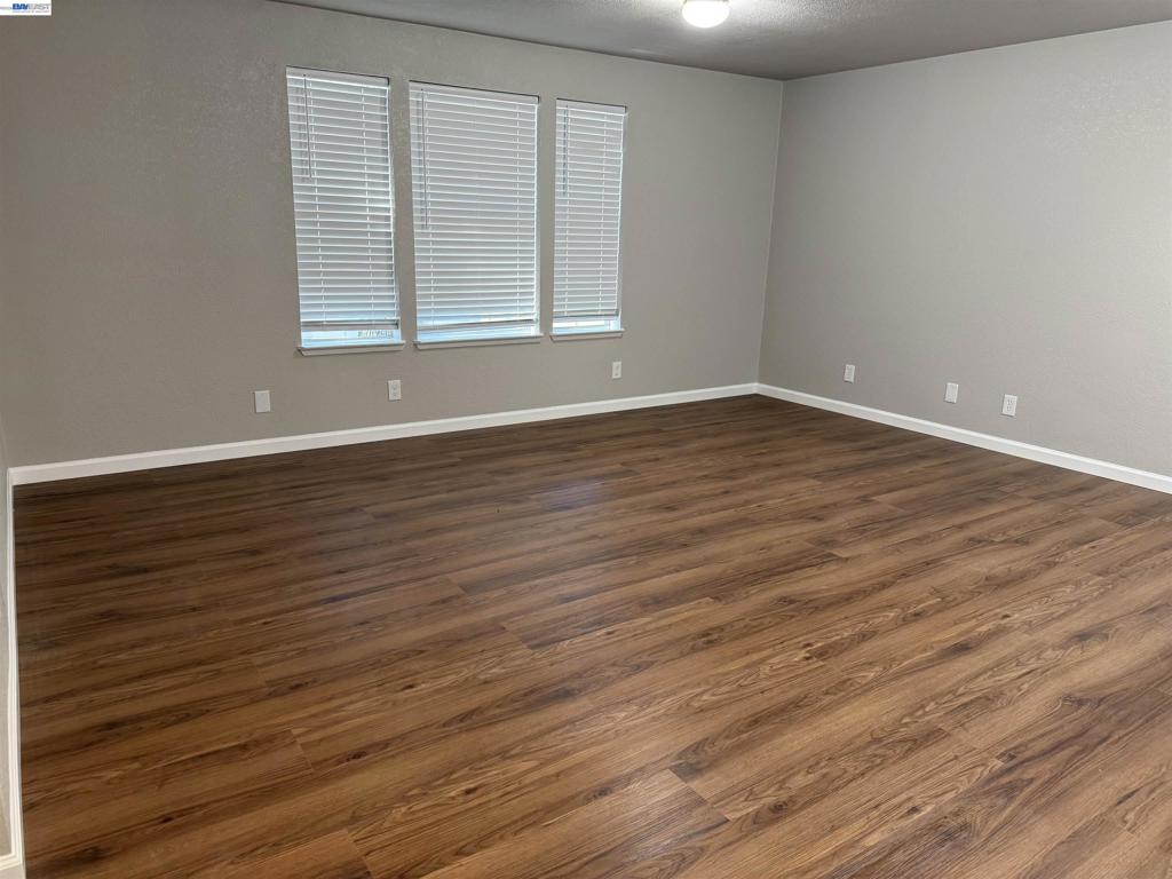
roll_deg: -1.7
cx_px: 586
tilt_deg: -13.4
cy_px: 440
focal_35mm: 24
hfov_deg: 71.6
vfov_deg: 56.8
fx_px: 813
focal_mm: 6.76
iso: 200
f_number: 1.78
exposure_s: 1/60
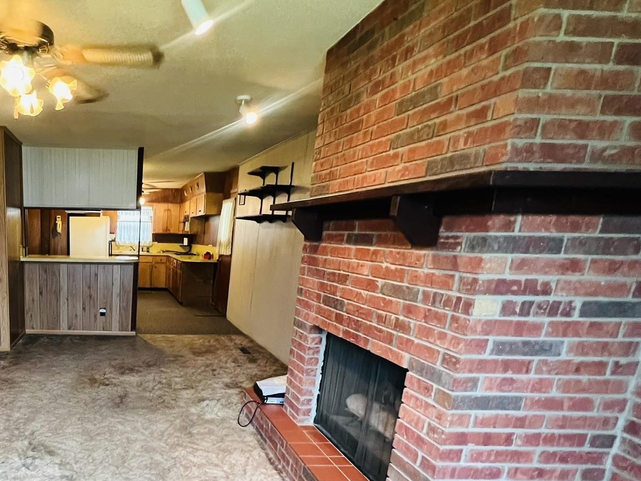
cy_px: 339
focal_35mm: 22
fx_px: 407
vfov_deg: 59.0
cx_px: 120
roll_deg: -1.5
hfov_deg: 68.4
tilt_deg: -14.3
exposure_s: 1/60
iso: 800
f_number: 1.8
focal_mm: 1.57
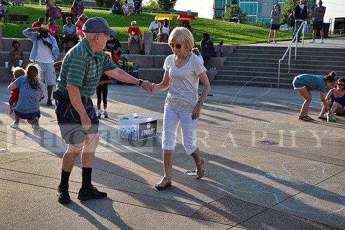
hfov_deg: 39.6
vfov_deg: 27.0
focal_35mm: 50
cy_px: 115
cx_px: 172
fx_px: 479
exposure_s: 1/200
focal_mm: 50
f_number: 8
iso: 200
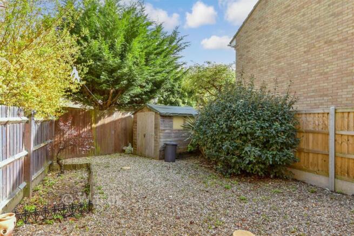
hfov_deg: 100.4
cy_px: 118
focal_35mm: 15
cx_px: 177
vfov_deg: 77.4
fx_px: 148
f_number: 8
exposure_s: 1/80
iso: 250
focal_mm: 10
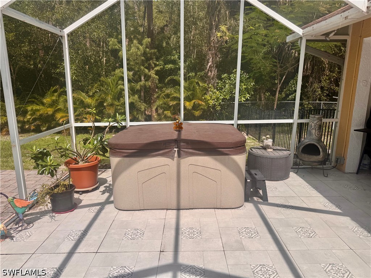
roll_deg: +0.4
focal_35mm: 24
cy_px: 139
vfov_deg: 56.8
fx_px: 257
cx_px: 186
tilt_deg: -12.0
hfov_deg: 71.6
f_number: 1.78
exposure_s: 1/5348
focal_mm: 6.76
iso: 80
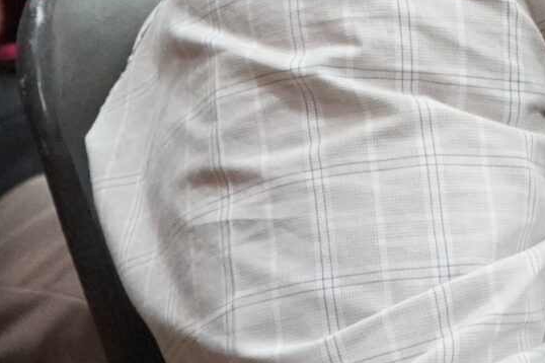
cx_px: 581
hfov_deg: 10.2
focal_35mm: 200
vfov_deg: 6.8
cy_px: -182
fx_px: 3026
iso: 5000
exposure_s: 1/160
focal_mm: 28
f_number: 4
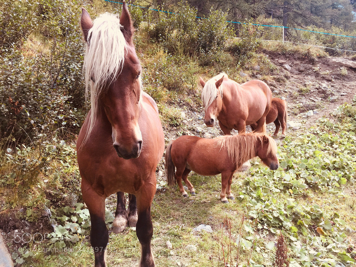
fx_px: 298
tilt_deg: -1.5
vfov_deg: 48.2
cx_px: 178
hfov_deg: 61.7
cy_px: 134
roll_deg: +1.7
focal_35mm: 29
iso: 32
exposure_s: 1/514
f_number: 2.2
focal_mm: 4.15
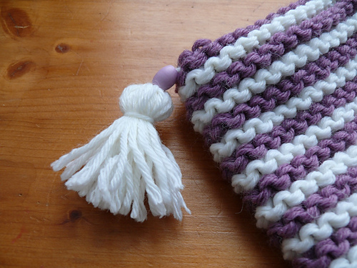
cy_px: 134
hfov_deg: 51.4
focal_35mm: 36
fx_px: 371
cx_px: 178
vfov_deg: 39.7
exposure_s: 1/30
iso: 125
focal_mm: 7.6
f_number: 2.8
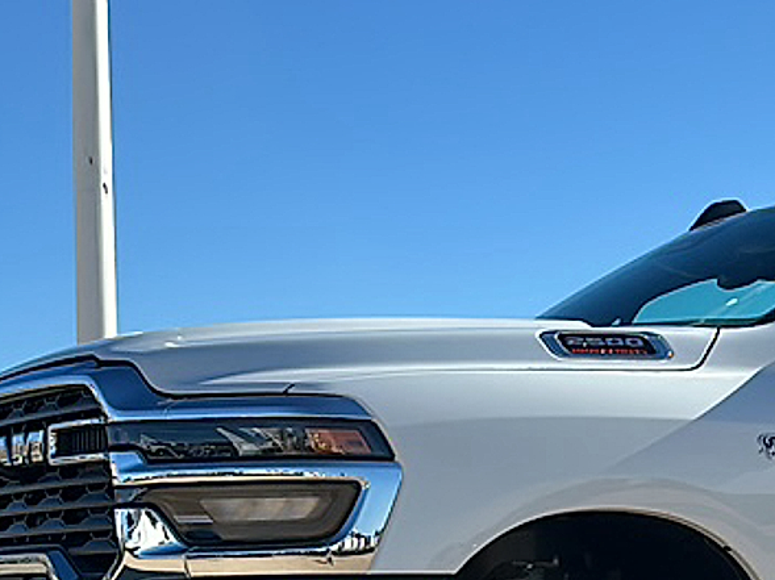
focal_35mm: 87
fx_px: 1947
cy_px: 559
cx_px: 879
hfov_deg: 21.2
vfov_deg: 16.6
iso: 80
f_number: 1.78
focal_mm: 6.86
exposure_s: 1/6289
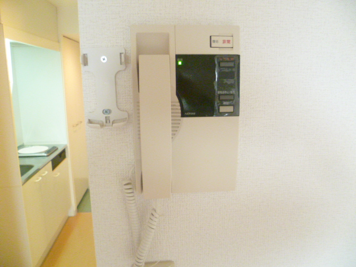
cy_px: 134
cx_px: 178
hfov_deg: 63.4
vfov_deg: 49.7
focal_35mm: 28
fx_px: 288
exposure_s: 1/40
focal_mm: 5
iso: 800
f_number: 2.8
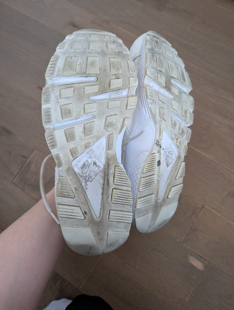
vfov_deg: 71.5
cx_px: 117
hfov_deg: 56.9
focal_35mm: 24
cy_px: 155
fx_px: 216
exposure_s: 1/120
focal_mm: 6.9
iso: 199
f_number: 1.68
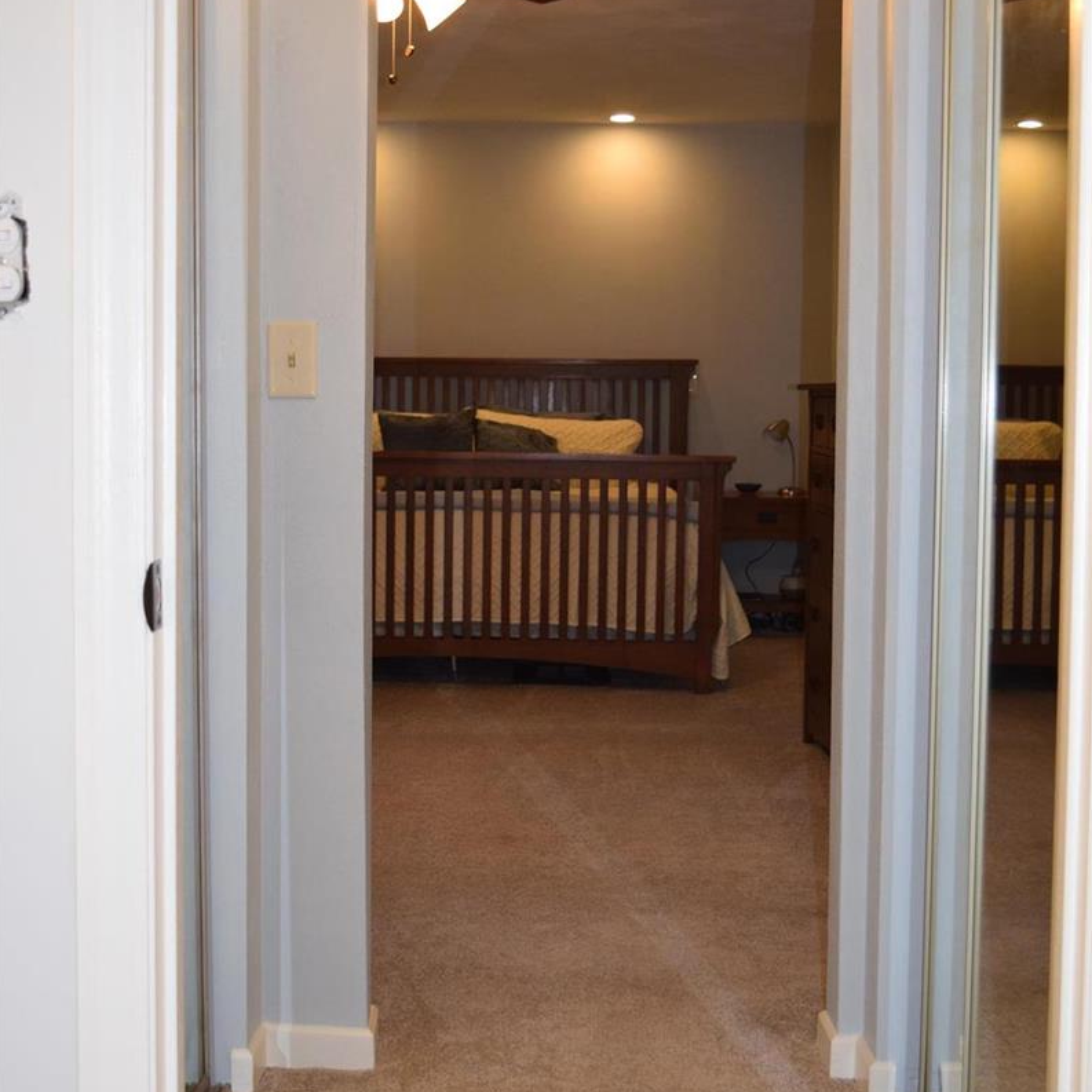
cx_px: 545
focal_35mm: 54
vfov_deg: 31.6
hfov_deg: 31.6
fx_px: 1927
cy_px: 501
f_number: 5
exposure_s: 1/100
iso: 800
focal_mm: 28
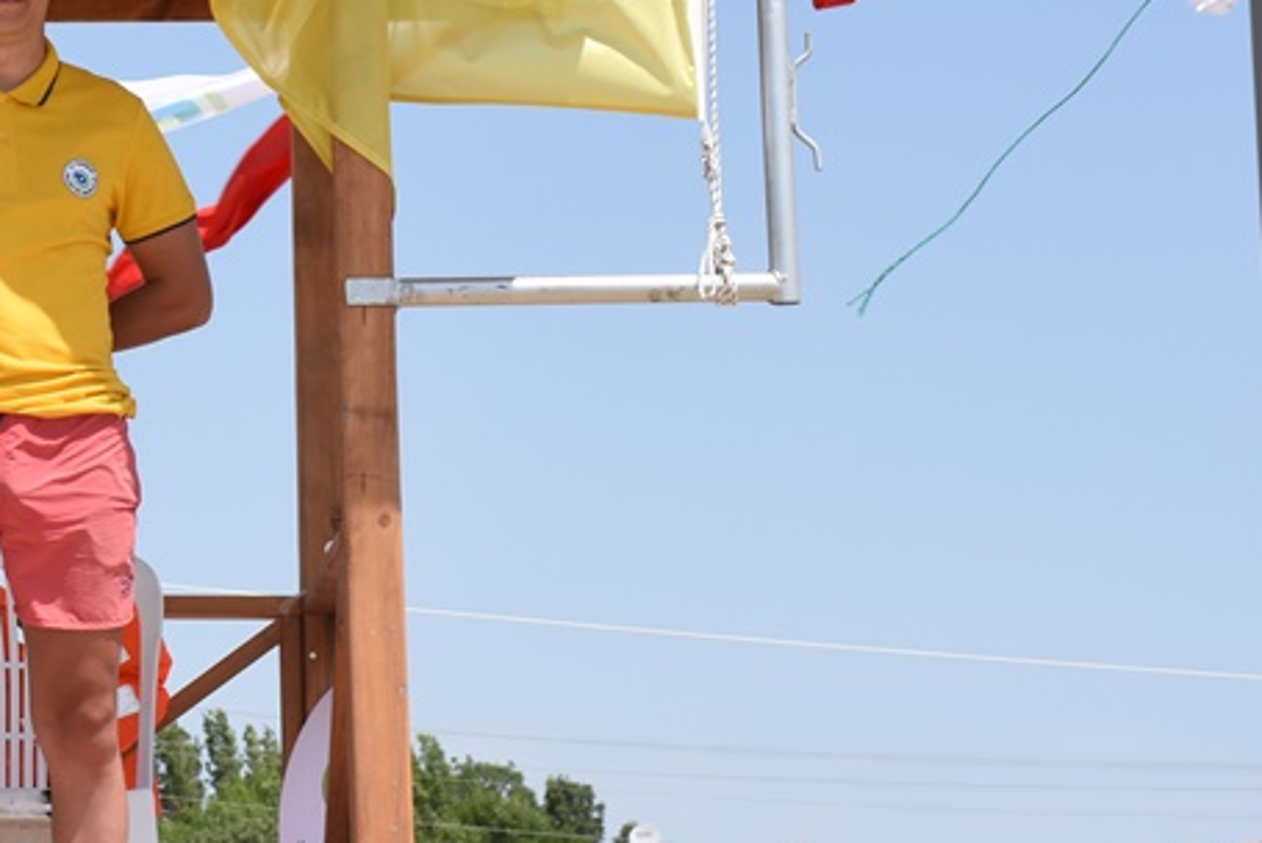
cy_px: 212
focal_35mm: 135
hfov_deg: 14.8
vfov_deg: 10.2
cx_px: -92
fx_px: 4735
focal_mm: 40
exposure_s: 1/250
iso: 100
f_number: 9
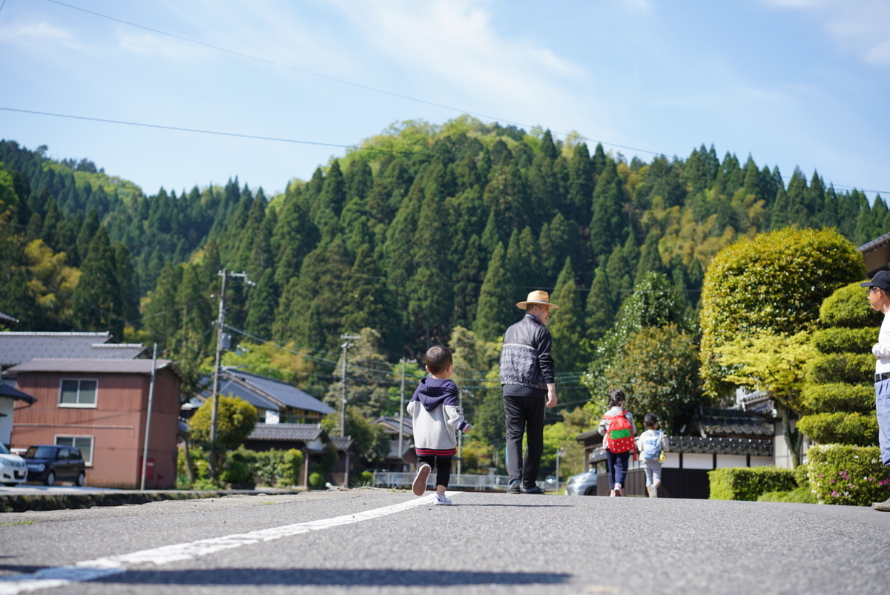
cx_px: 445
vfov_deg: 24.7
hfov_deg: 36.2
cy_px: 298
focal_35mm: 55
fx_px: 1361
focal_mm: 55
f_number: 3.2
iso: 100
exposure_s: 1/800
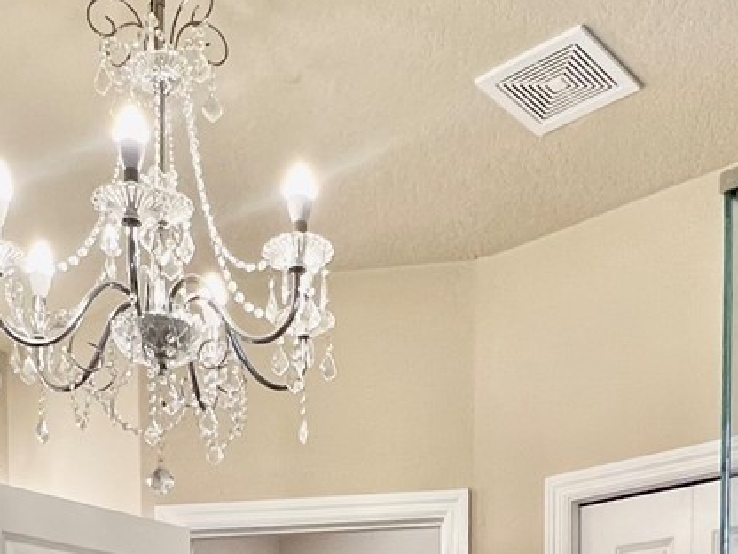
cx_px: 334
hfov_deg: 38.2
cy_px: 884
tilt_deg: -3.4
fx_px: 1066
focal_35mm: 50
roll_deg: +0.1
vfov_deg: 22.5
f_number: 1.8
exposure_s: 1/120
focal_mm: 1.57
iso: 125
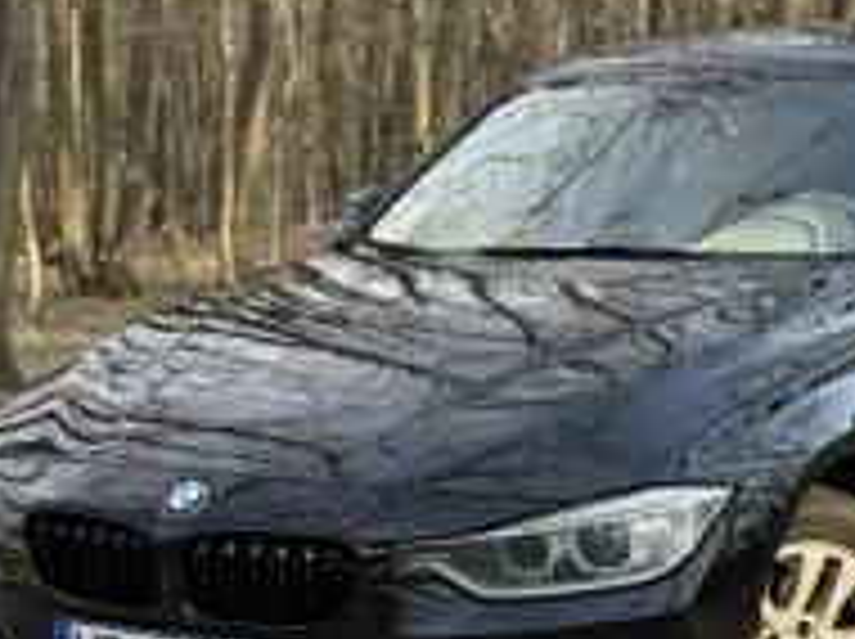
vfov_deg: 16.1
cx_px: 576
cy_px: 472
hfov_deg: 21.5
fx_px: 2245
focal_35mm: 91
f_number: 1.78
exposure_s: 1/339
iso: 80
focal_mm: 6.76
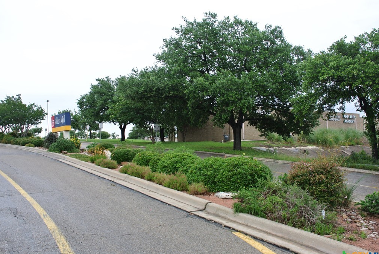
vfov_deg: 45.0
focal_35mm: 29
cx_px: 191
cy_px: 133
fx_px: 306
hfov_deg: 63.6
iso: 160
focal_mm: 10
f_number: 4
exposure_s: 1/250
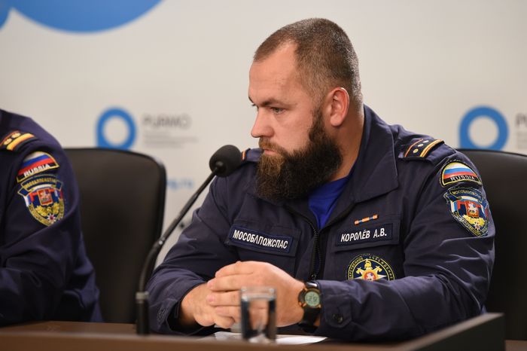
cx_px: 264
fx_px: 2122
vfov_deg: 9.5
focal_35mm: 145
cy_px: 176
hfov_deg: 14.2
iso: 1600
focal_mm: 145
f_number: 3.5
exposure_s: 1/250
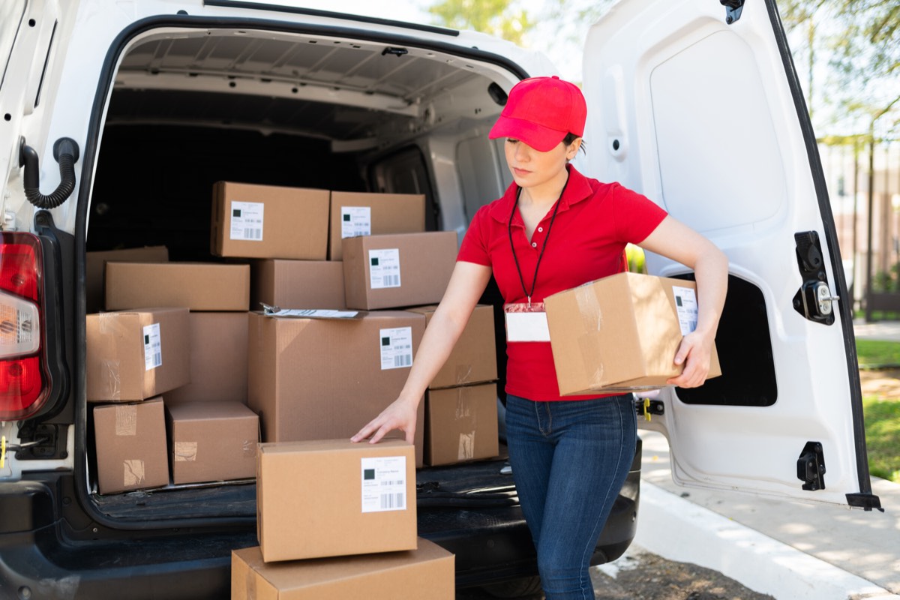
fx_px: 875
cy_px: 300
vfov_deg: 37.9
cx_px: 450
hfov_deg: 54.4
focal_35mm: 35
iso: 100
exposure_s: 1/500
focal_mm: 35
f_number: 1.8
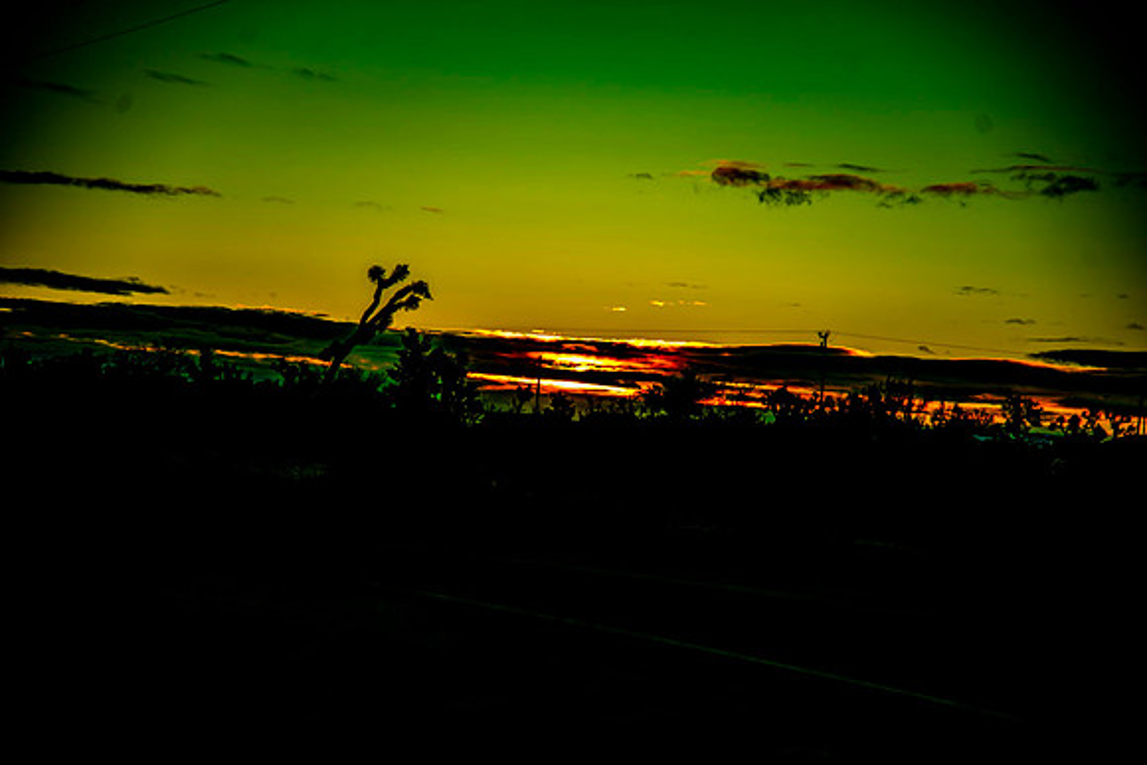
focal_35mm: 92
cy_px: 382
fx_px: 2932
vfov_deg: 14.9
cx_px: 574
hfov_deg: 22.1
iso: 100
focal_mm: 92
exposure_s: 1/640
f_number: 4
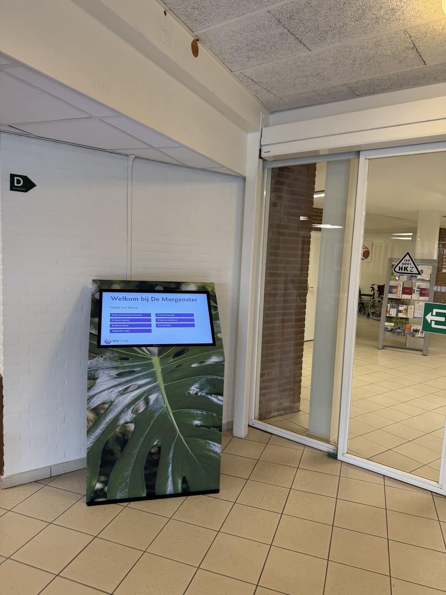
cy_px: 298
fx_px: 412
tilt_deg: -5.8
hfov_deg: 56.8
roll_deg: -3.0
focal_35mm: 24
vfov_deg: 71.6
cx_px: 223
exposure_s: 1/50
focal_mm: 6.76
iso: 125
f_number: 1.78
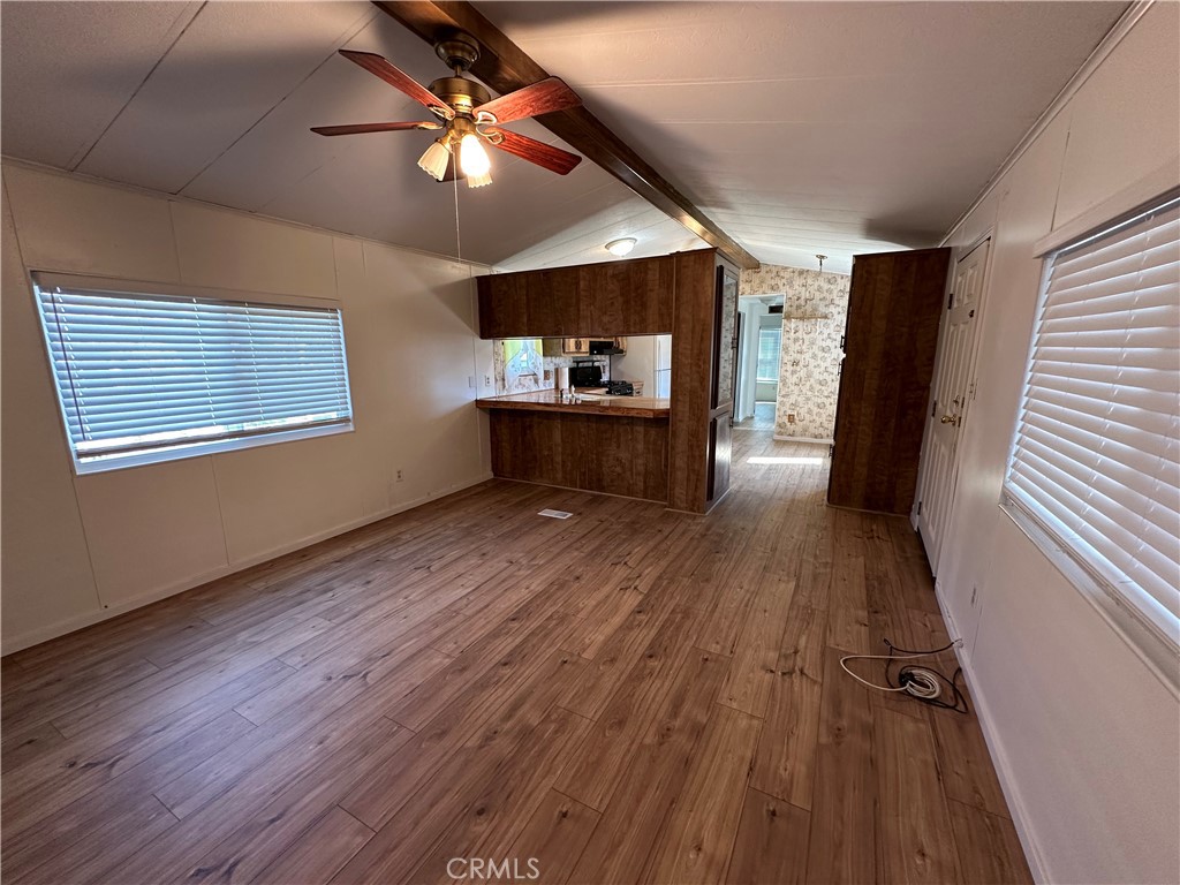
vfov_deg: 85.7
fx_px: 477
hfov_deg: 102.1
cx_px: 590
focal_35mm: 14
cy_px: 442
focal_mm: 2.22
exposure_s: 1/60
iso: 160
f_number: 2.2
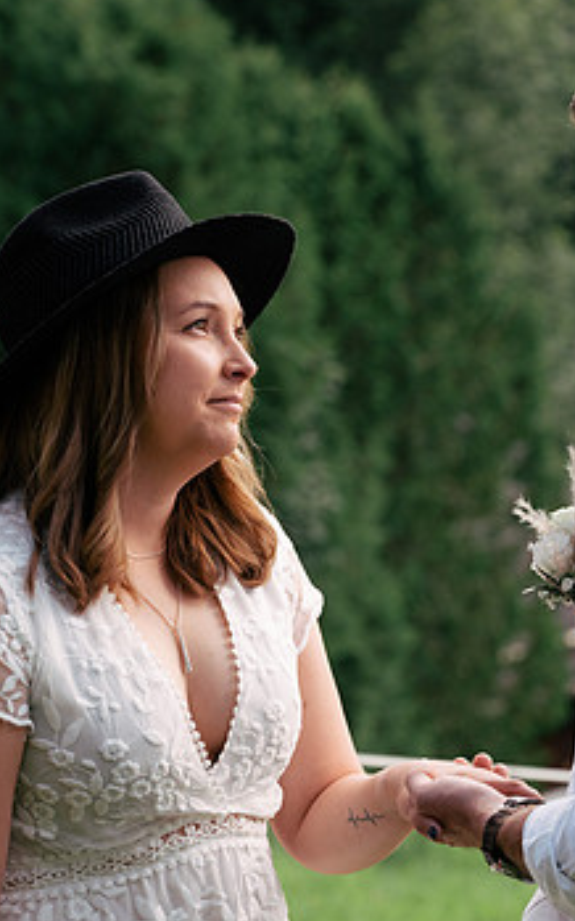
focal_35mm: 220
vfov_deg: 9.5
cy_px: 470
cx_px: 375
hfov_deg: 6.0
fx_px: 5518
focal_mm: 130
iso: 500
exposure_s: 1/250
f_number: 8
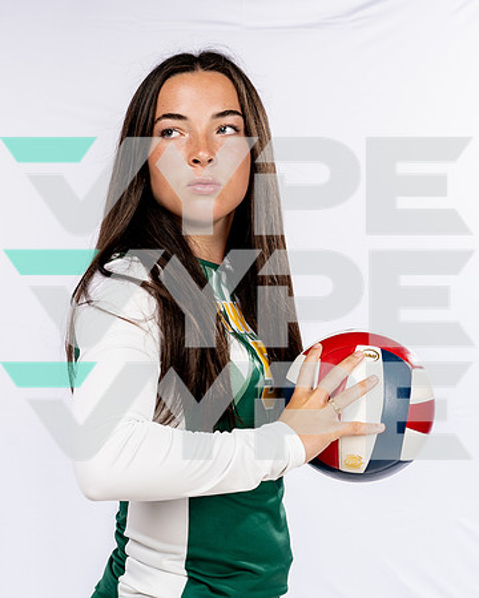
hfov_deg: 21.7
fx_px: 1247
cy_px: 299
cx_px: 217
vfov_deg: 27.0
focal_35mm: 70
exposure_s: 1/250
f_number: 6.3
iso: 160
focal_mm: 50
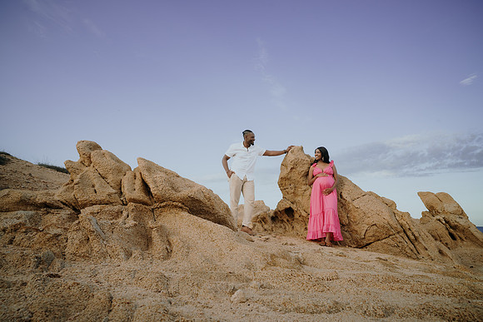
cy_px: 161
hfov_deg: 83.4
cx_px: 242
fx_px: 271
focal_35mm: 20
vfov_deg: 61.4
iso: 100
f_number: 8
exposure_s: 1/160
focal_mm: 20
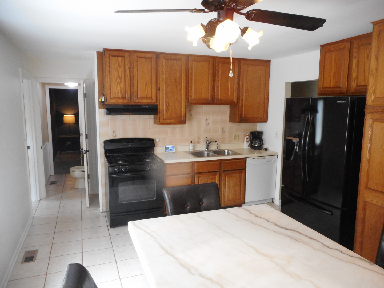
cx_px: 192
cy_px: 144
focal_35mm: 25
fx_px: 277
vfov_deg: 54.9
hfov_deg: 69.4
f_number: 3.7
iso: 360
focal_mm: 4.5
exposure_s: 1/30
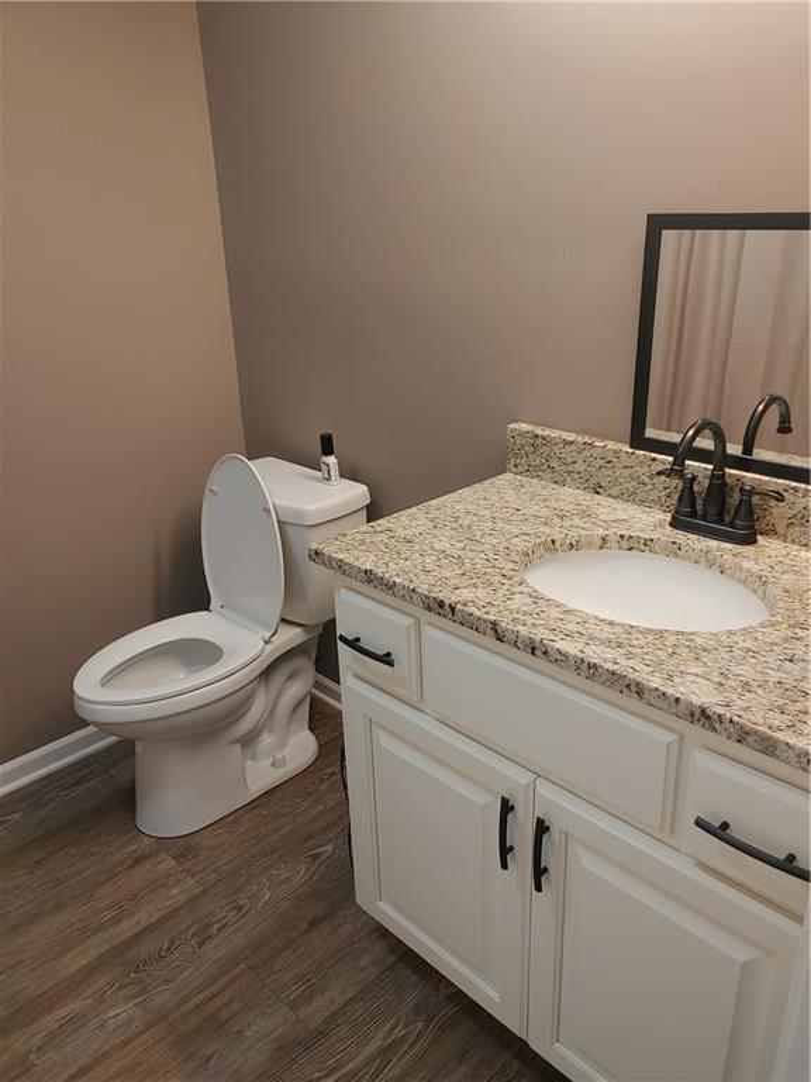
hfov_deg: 53.1
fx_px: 812
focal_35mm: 26
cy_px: 541
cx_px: 406
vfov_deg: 67.3
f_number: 1.8
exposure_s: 1/60
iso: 150
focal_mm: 4.36
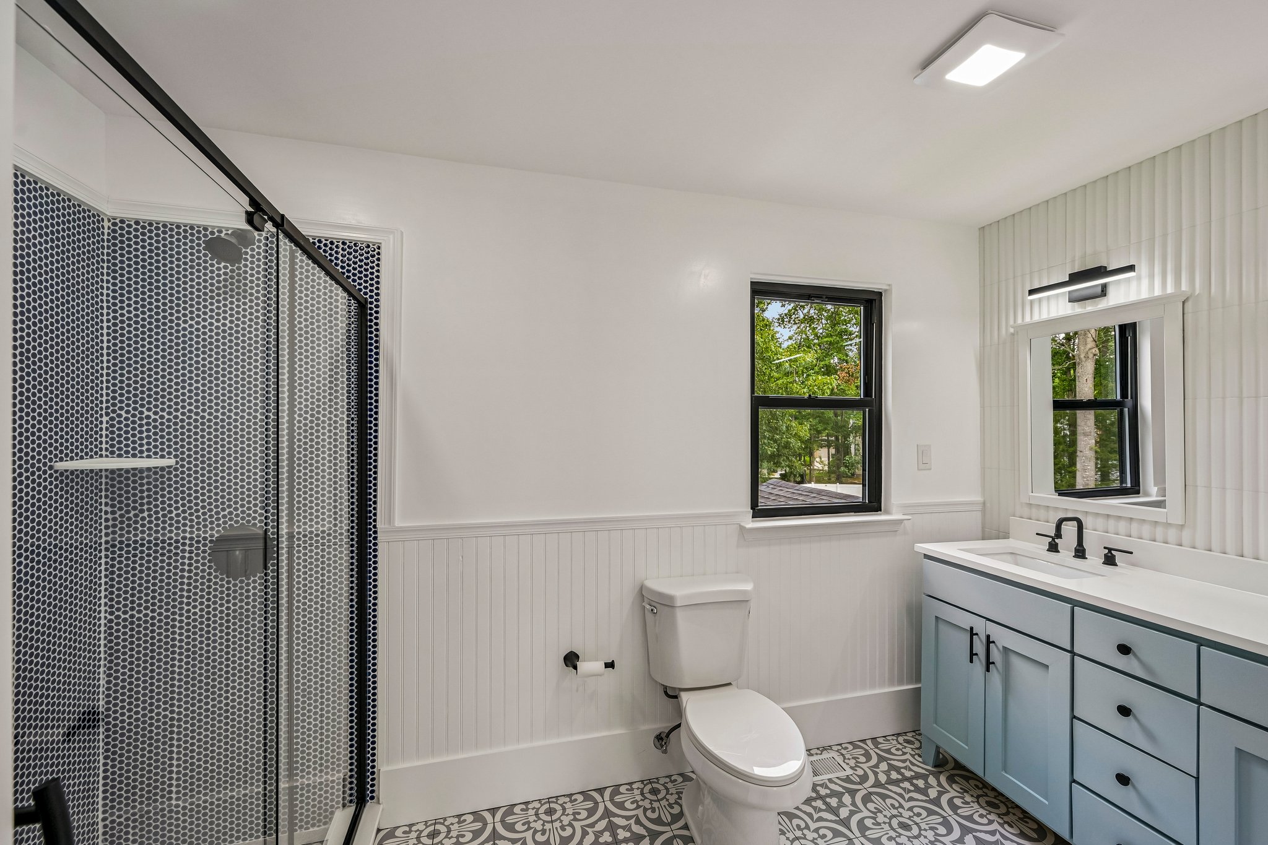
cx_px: 634
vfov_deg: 81.2
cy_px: 422
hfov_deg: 104.3
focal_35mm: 14
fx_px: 493
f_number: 8
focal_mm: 14
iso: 320
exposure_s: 1/15
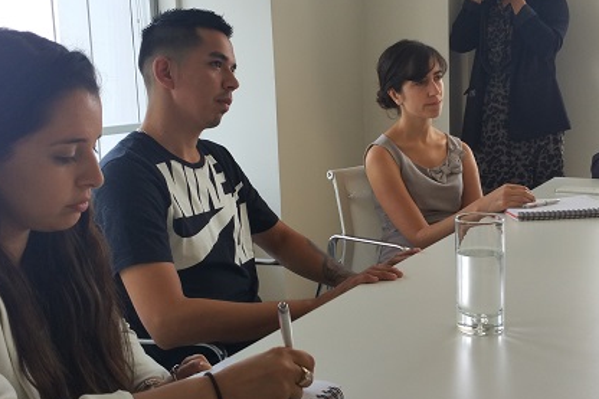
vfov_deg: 29.8
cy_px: 190
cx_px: 321
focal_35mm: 45
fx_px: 748
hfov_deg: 43.6
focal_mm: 4.12
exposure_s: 1/50
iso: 157
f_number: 2
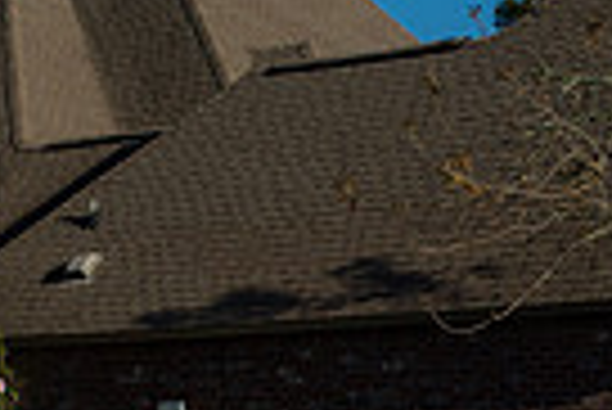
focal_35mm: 149
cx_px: 320
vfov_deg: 8.8
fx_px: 2536
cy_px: 748
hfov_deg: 13.8
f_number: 4.5
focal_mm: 35
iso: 250
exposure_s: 1/3200
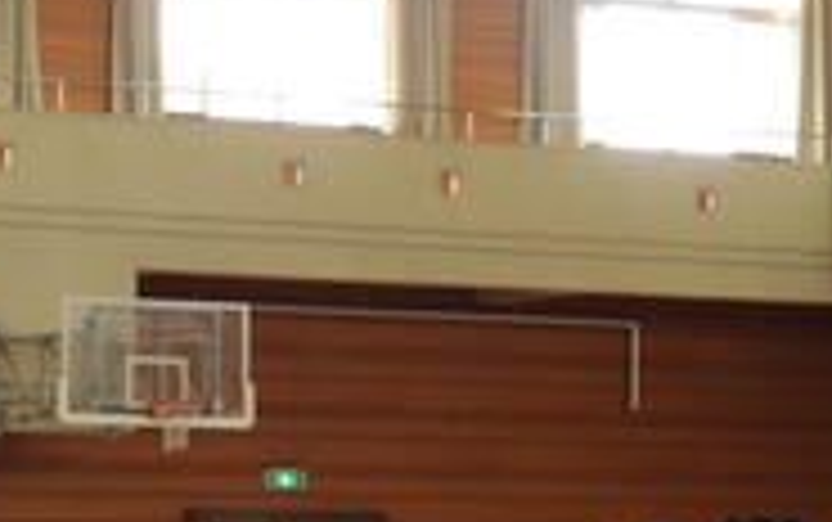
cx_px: 261
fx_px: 3631
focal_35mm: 160
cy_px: 572
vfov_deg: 8.2
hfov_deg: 13.0
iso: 100
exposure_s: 1/30
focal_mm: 12.5
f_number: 4.5
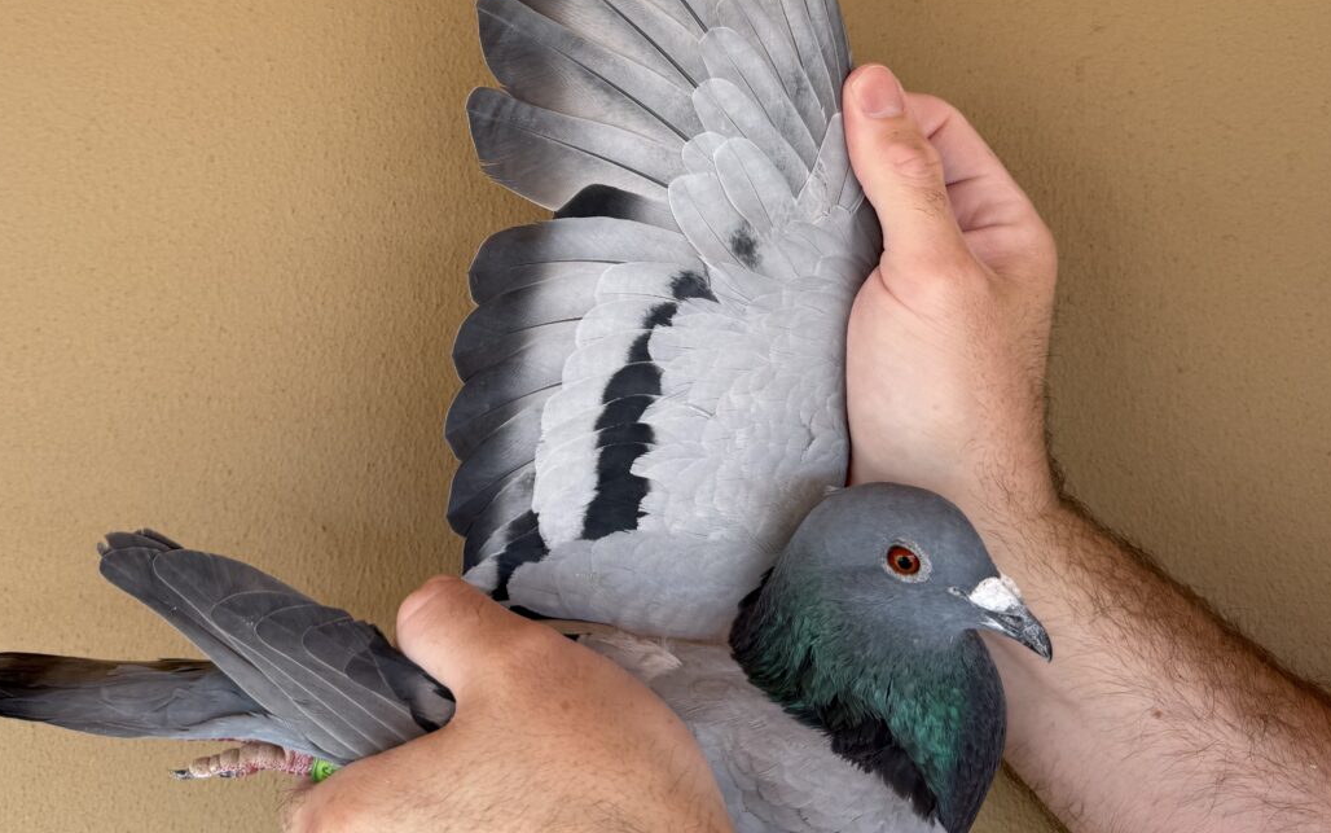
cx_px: 603
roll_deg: +1.2
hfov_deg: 51.5
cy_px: 108
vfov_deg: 32.2
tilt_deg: +6.0
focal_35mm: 38
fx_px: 1379
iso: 50
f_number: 1.78
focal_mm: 6.76
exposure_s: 1/138
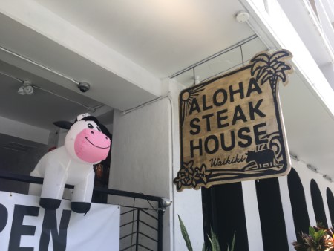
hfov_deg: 61.6
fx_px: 280
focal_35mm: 29
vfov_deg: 48.3
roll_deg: -0.9
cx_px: 167
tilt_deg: +21.7
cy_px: 126
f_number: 2.2
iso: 25
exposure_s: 1/375
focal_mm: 4.15
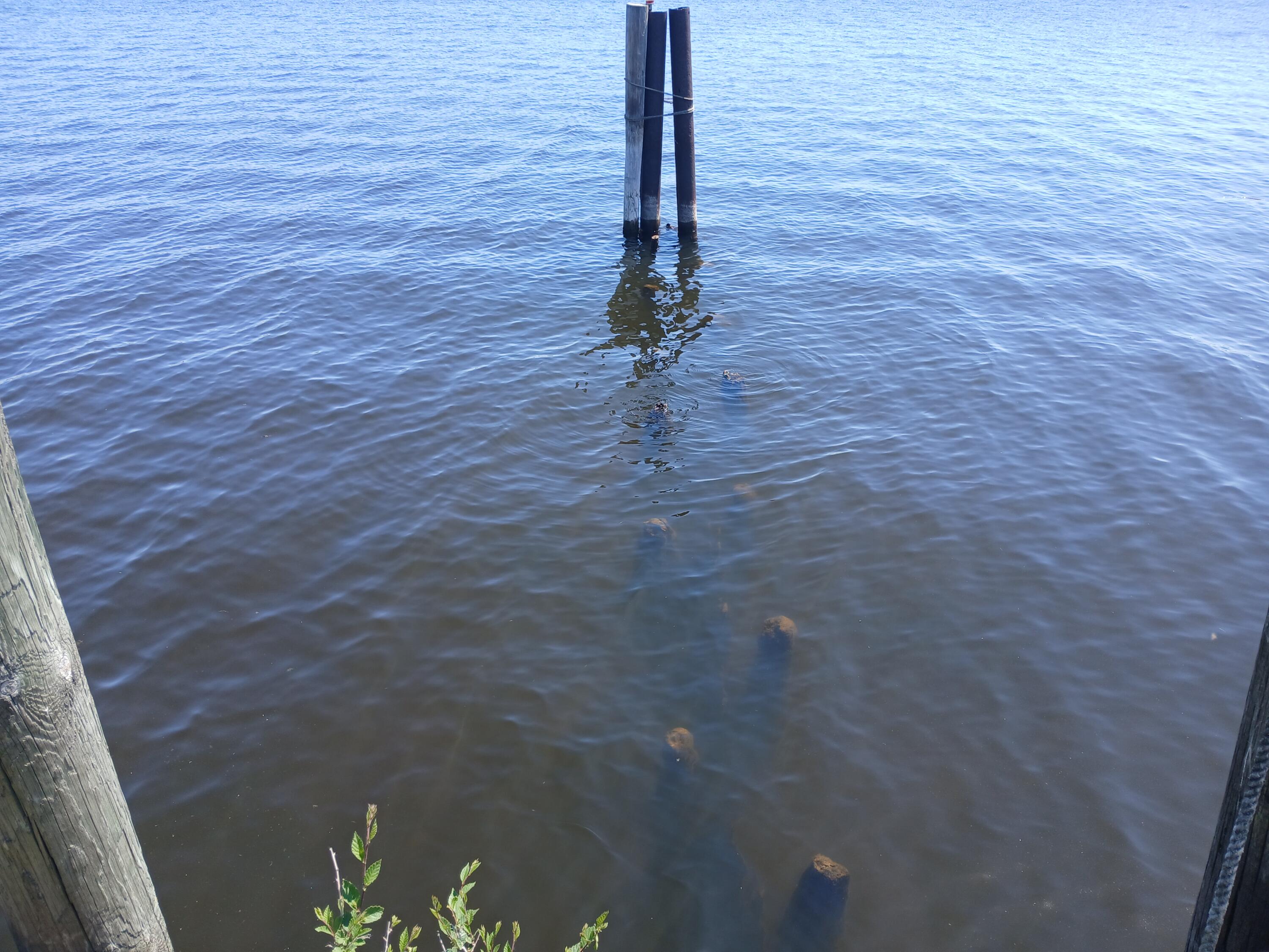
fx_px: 953
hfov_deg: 67.3
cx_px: 634
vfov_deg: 53.1
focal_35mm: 26
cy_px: 476
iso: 20
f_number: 1.8
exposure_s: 1/197
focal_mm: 3.98
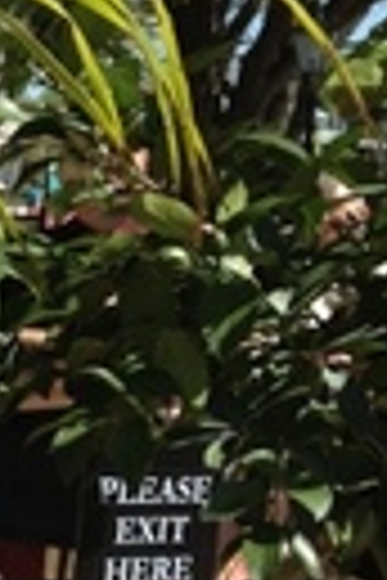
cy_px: 519
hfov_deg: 8.7
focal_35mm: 141
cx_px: -580
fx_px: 2273
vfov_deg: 14.4
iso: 50
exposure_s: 1/1151
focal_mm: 4.28
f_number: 2.4
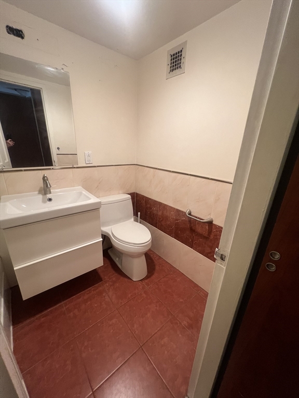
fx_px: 150
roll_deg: -2.4
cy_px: 199
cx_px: 150
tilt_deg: -19.4
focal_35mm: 13
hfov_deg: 89.9
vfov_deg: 106.2
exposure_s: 1/120
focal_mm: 1.57
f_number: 1.8
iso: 200
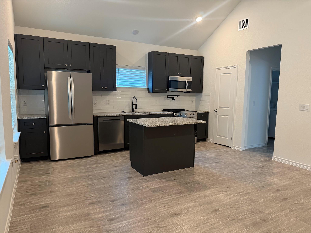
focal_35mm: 24
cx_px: 156
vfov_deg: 56.8
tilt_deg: -7.1
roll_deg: -0.9
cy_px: 116
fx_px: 216
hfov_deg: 71.6
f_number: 1.78
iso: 160
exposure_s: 1/60
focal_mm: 6.76
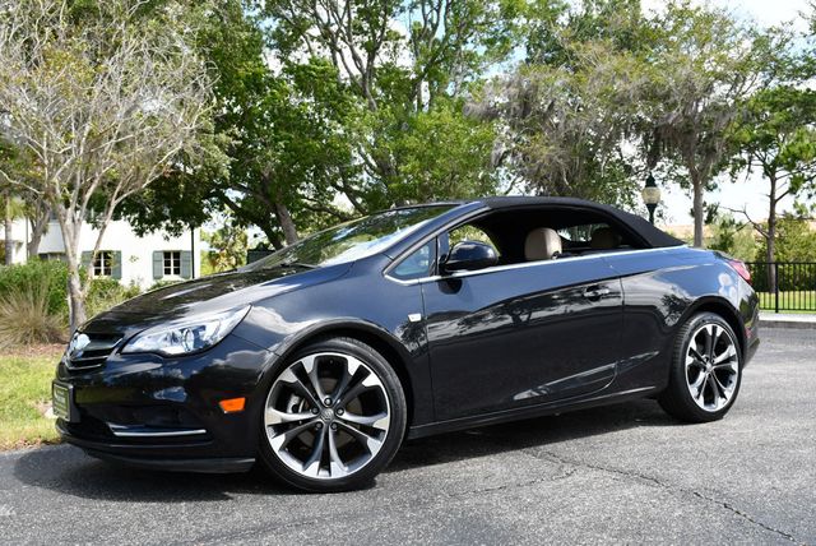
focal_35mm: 36
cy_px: 273
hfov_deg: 53.1
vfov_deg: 36.9
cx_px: 408
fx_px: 817
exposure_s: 1/250
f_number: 7.1
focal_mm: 18
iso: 200
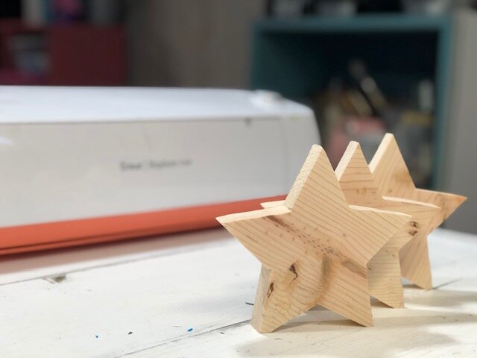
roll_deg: -2.2
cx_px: 238
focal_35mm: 57
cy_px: 179
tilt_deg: -9.8
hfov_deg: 33.8
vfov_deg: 25.7
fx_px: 785
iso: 25
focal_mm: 6.6
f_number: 2.8
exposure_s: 1/30
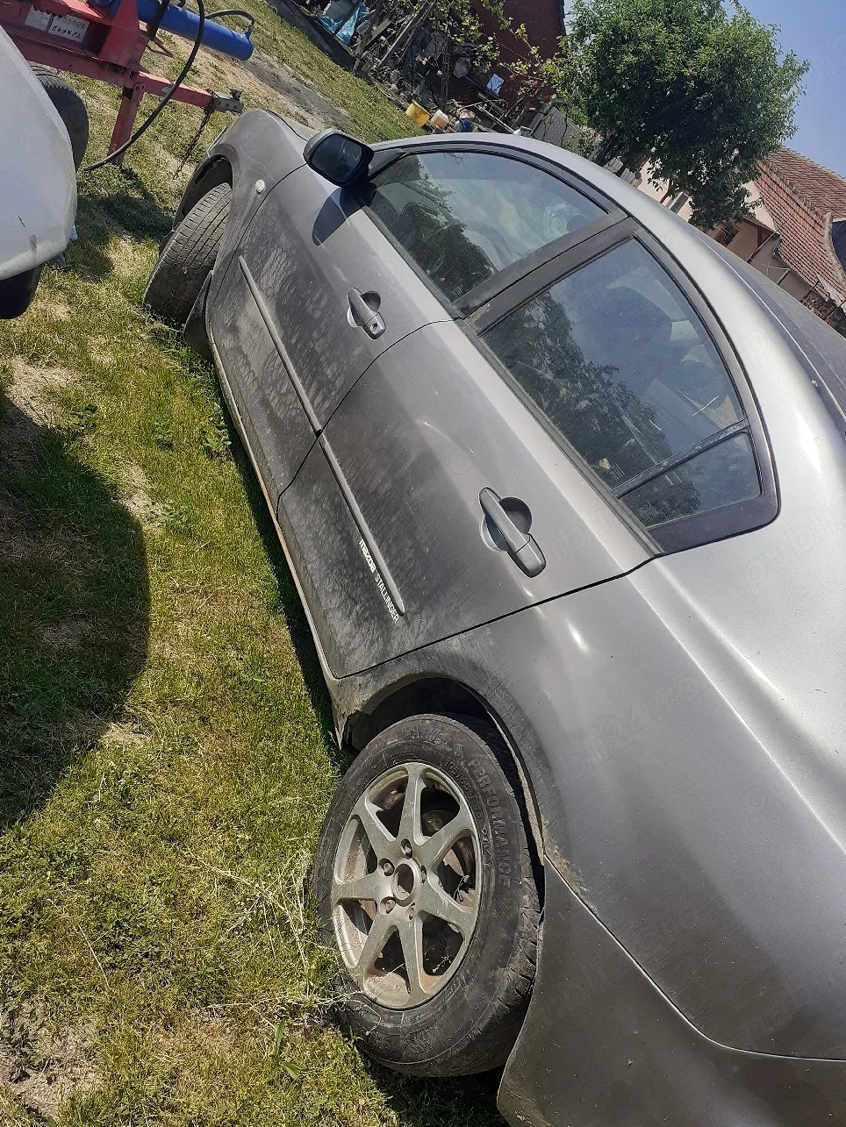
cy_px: 551
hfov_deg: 49.7
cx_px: 437
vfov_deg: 63.4
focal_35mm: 28
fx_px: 912
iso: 40
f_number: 1.9
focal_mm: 3.6
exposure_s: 1/2500
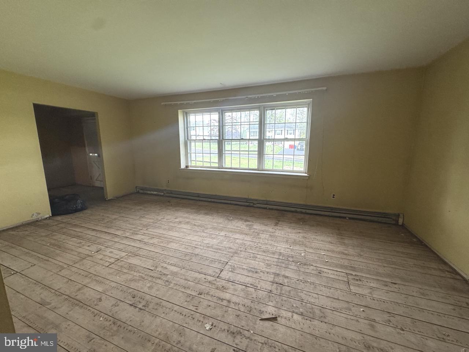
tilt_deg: -10.0
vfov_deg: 85.7
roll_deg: +0.1
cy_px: 176
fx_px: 190
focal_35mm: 14
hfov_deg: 102.1
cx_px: 234
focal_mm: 2.22
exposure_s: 1/99
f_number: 2.2
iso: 320
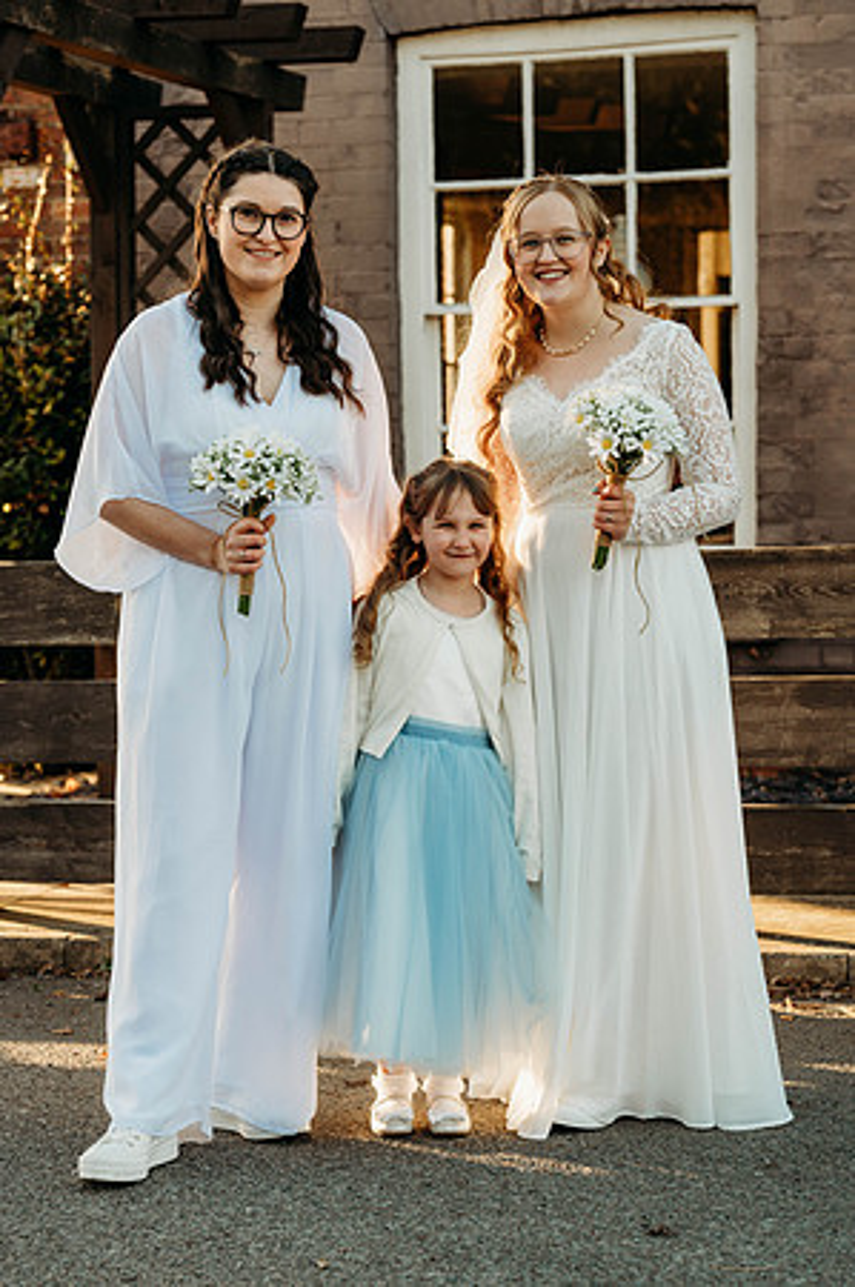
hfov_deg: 16.0
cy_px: 644
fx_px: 3035
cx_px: 428
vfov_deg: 23.9
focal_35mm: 85
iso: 100
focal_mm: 85
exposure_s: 1/200
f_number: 5
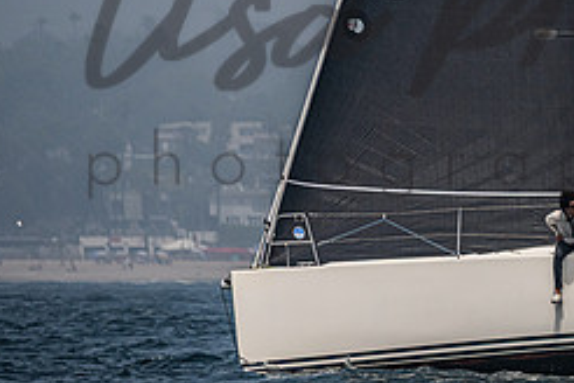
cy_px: 64
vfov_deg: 1.3
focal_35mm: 1099
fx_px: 17522
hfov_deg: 1.9
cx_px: 683
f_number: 6.3
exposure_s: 1/5000
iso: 400
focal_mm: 400
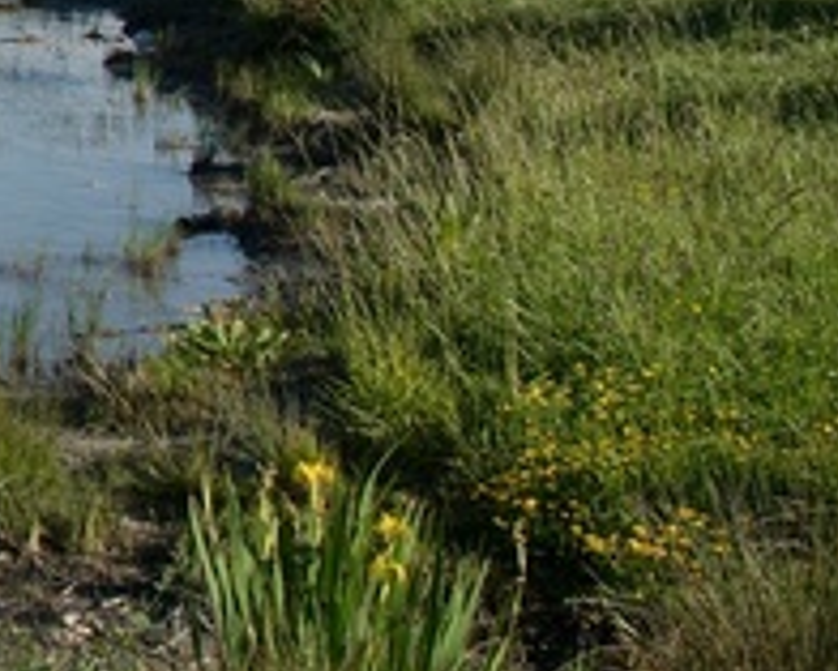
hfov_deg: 11.8
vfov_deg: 11.0
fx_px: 3424
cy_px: -107
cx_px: -1077
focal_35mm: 138
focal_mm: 30
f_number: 8
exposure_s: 1/250
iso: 100
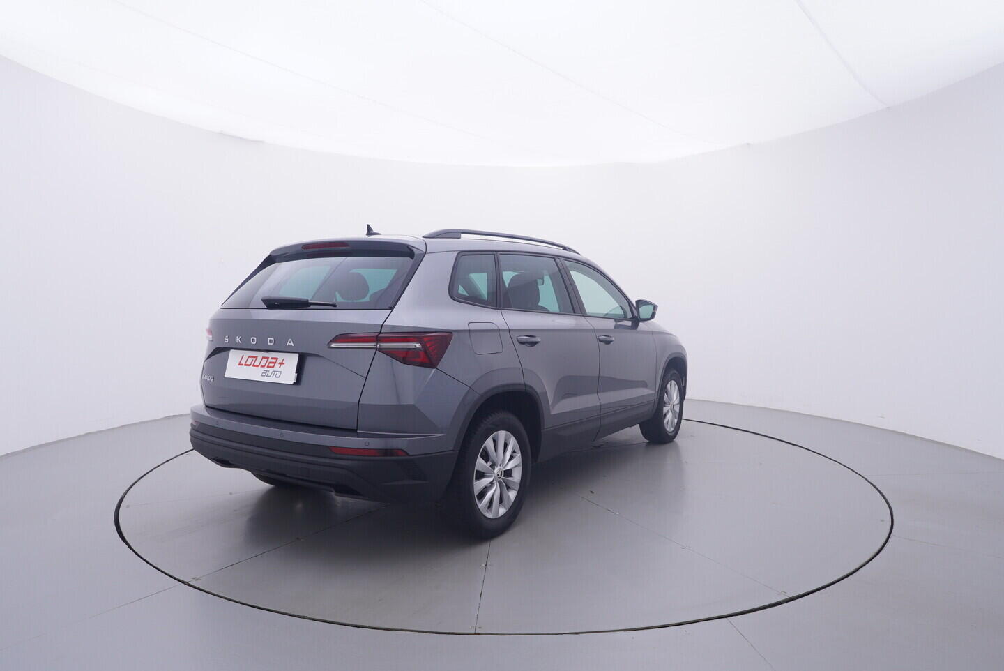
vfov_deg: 56.2
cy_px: 336
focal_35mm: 22
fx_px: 628
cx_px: 502
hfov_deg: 77.3
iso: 200
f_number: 5
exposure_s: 1/80
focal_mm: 15
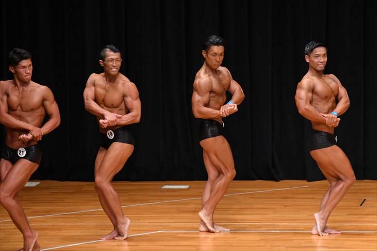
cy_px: 126
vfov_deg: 5.1
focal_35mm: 270
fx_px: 2826
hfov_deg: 7.6
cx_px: 188
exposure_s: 1/400
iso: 4000
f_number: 5.6
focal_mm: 180
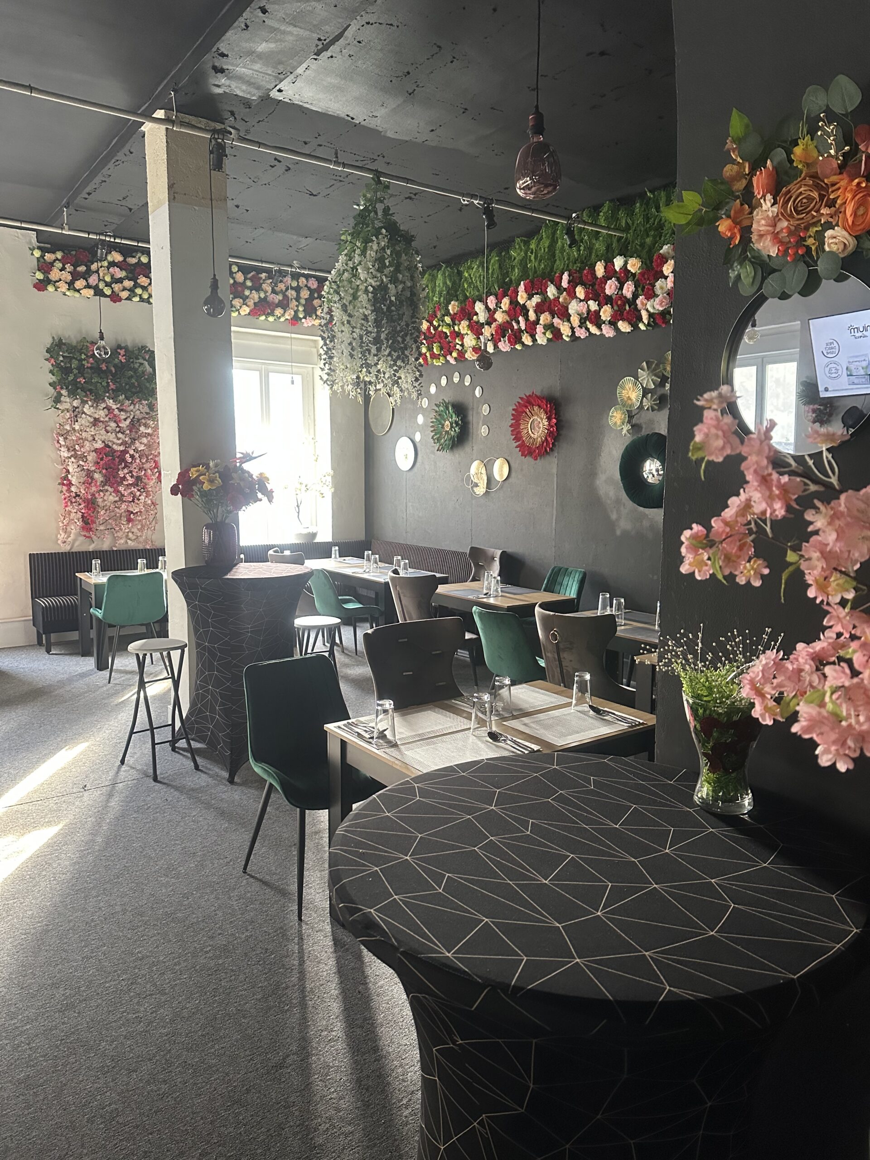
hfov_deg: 56.8
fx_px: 804
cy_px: 580
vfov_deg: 71.6
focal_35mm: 24
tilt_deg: -6.7
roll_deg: -0.7
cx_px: 435
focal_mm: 6.86
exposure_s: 1/60
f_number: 1.78
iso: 640
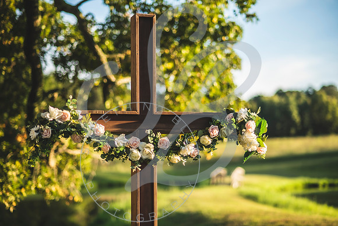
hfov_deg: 23.2
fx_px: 822
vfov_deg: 15.6
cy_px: 113
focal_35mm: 88
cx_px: 166
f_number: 1.8
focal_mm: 85
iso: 100
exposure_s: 1/1000
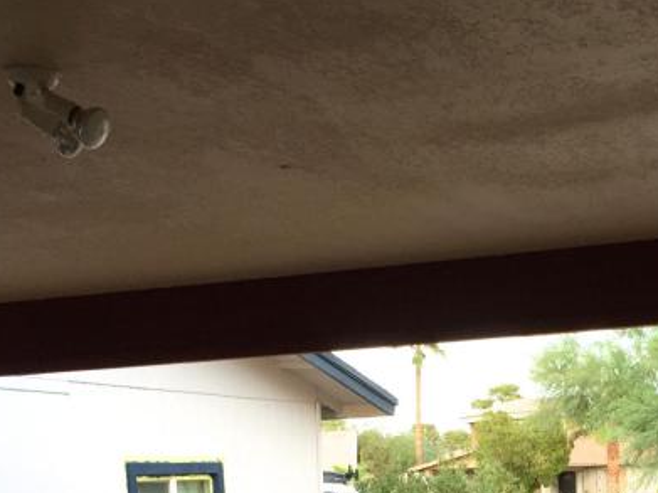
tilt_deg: -5.7
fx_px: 1444
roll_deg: +1.7
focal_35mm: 76
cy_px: 638
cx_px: 520
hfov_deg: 25.3
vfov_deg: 18.1
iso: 50
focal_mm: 4.15
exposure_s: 1/120
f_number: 2.2
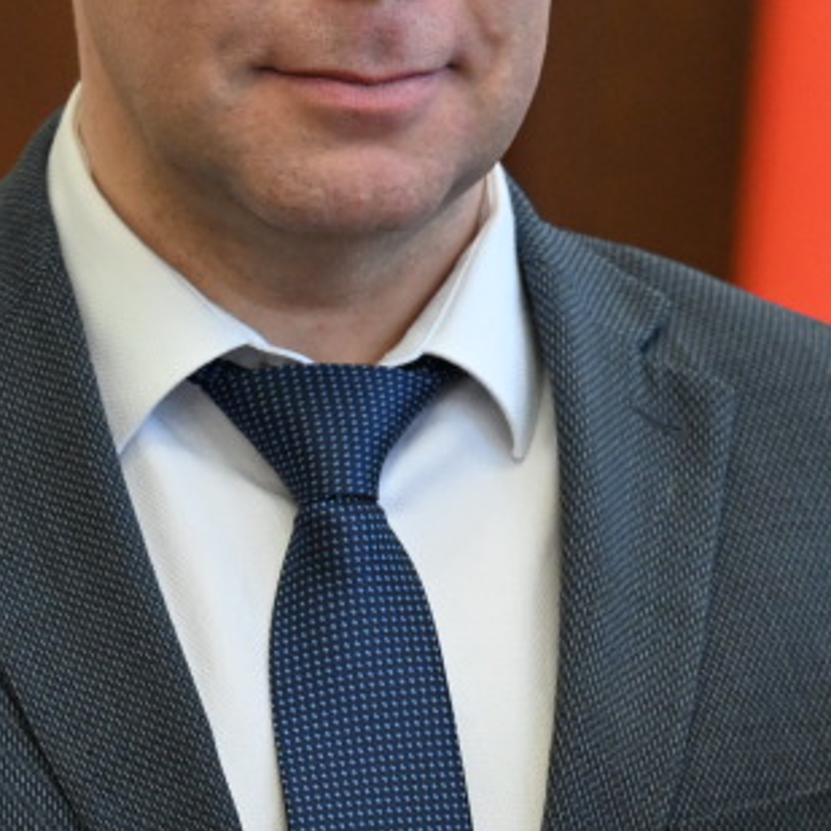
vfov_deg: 2.9
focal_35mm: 601
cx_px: 1076
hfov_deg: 2.9
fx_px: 16323
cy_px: 715
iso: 2000
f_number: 4
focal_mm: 135
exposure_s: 1/200
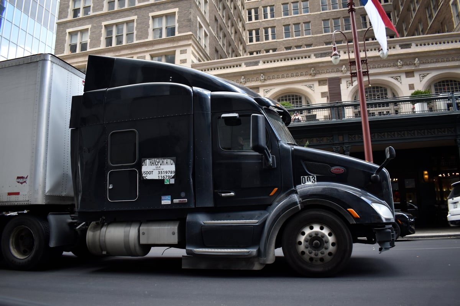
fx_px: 345
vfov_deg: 47.9
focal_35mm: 27
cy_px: 153
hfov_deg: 67.4
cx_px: 230
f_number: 3.5
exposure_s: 1/500
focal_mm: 18
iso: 800
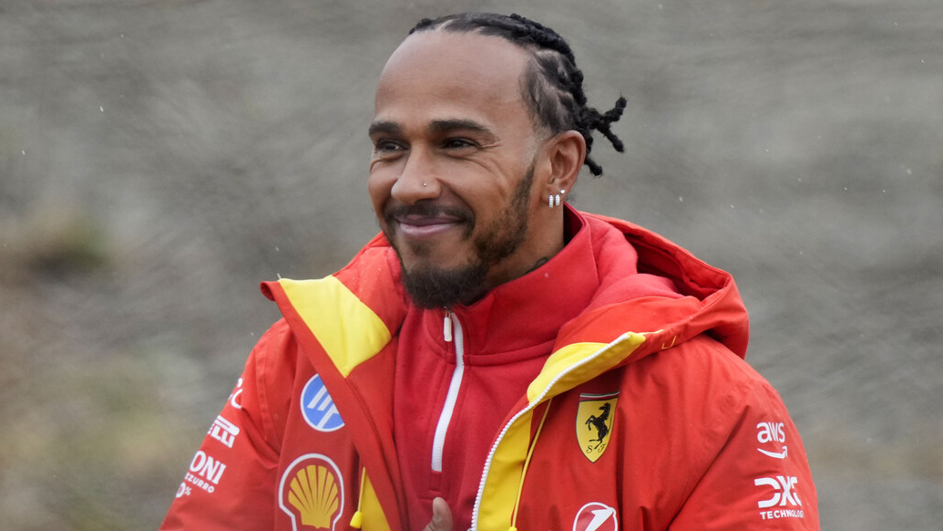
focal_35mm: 972
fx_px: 24303
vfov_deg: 1.3
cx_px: 556
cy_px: 362
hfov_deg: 2.2
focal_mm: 400
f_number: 3.2
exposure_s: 1/1600
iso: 1250
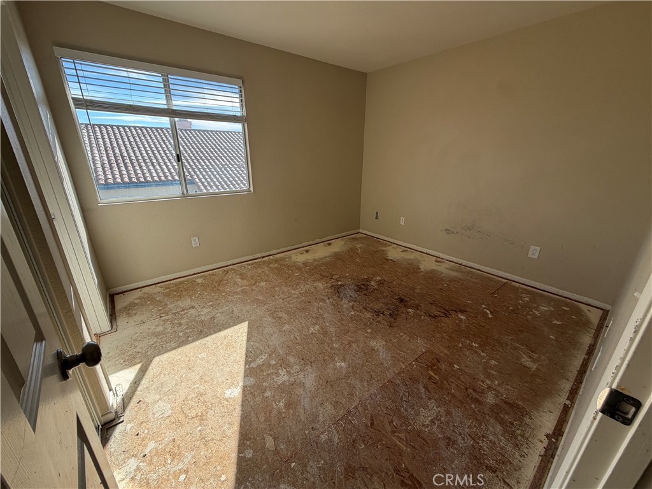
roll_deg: +0.0
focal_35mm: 14
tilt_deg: -18.3
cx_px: 326
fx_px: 264
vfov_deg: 85.7
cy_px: 244
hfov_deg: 102.1
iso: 50
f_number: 2.2
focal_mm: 2.22
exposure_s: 1/326
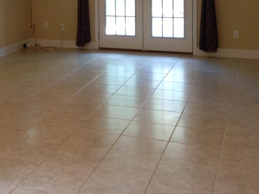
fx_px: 494
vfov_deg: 21.6
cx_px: 26
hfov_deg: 28.3
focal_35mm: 66
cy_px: 8
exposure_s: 1/20
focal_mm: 4.13
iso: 125
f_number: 2.4
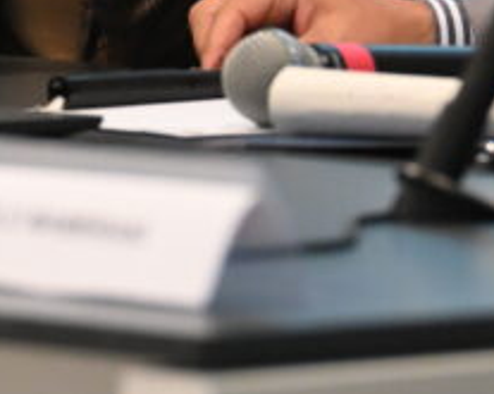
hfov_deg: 3.6
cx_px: 184
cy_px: -264
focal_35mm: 535
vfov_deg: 2.9
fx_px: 7811
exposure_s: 1/250
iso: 6400
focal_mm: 115
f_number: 4
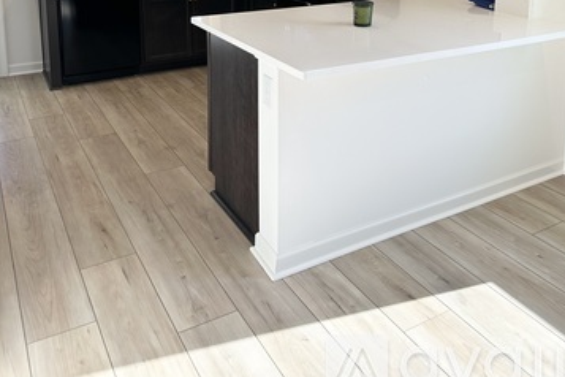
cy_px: 2
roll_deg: -0.9
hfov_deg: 54.4
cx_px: 284
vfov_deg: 34.5
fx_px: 549
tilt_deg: -10.2
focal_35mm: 35
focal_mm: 6.86
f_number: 1.78
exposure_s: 1/250
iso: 80
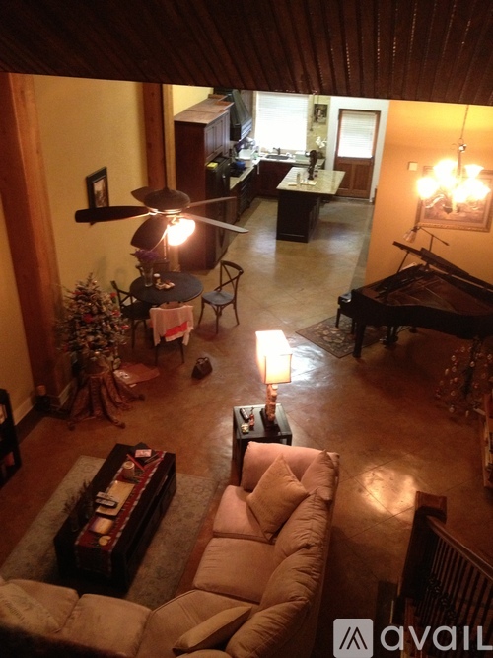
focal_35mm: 35
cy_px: 329
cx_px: 246
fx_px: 665
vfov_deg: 52.6
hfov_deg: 40.7
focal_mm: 4.28
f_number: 2.4
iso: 400
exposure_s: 1/20
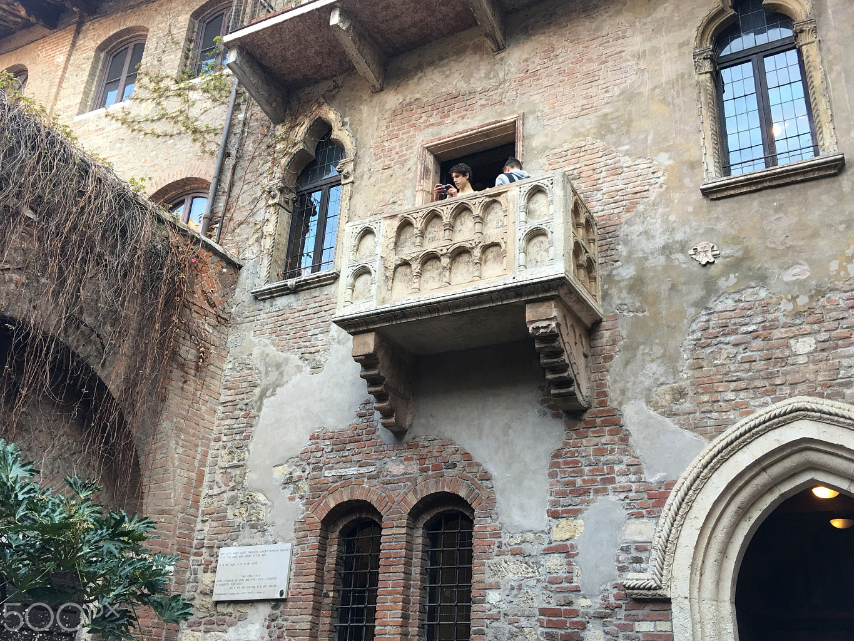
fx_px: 839
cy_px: 324
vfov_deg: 41.8
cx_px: 465
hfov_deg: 53.9
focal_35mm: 34
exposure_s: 1/33
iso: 25
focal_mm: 4.15
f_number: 2.2
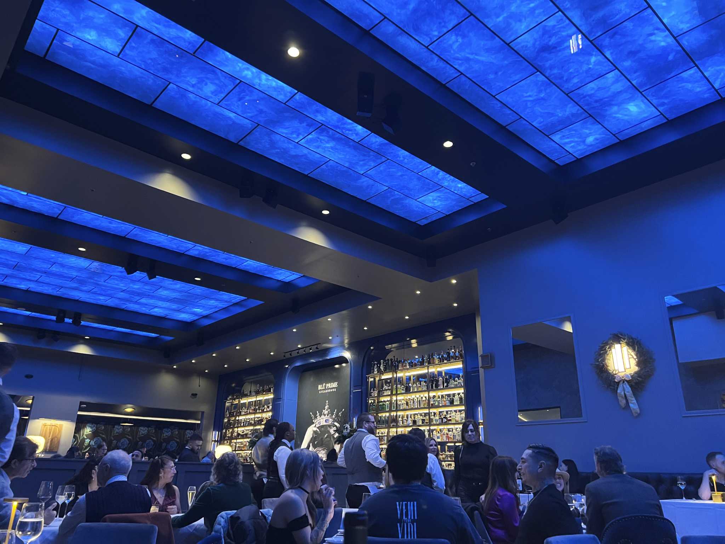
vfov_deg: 53.1
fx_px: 545
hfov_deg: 67.3
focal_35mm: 26
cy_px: 272
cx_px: 362
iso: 500
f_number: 1.5
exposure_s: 1/40
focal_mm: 5.7
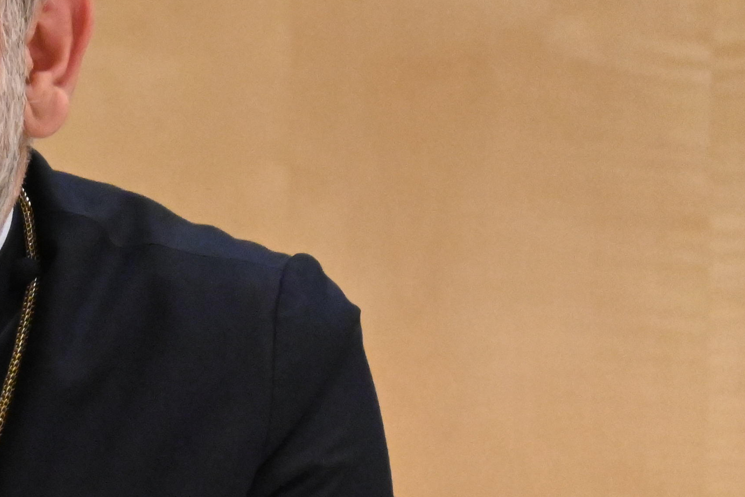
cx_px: -334
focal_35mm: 686
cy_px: 406
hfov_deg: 3.0
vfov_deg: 2.0
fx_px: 14195
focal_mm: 140
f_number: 6.3
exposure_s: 1/125
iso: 5600
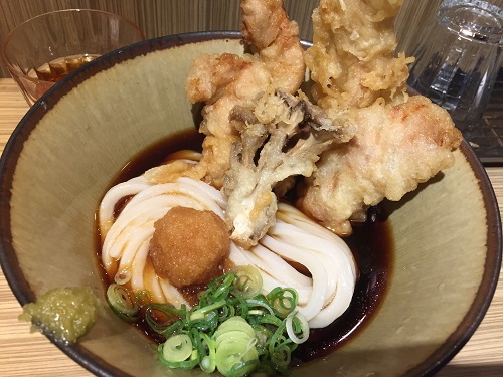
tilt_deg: -48.6
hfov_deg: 61.7
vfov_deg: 48.2
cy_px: 188
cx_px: 252
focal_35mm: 29
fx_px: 421
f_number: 2.2
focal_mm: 4.15
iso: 40
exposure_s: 1/30
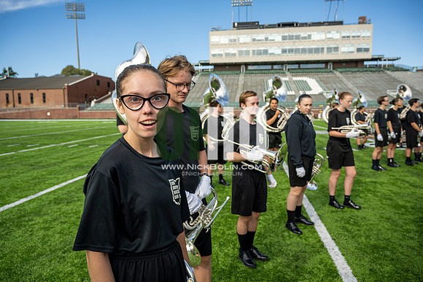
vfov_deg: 53.2
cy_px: 141
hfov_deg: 73.7
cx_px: 212
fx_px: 282
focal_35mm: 24
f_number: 4.5
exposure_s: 1/250
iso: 64
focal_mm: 24
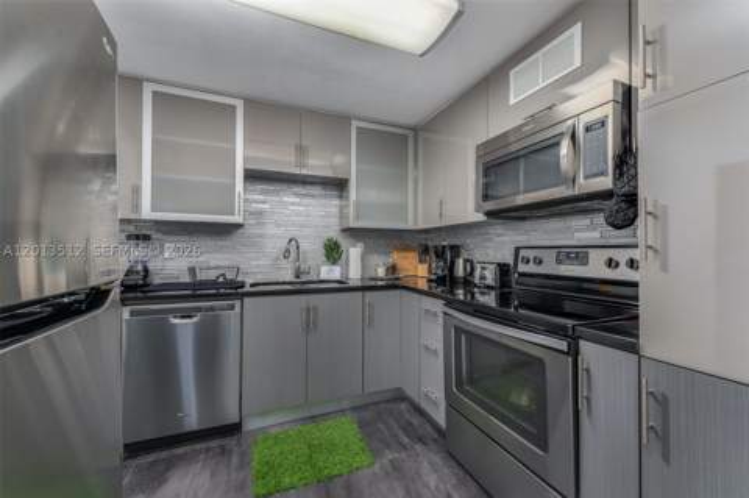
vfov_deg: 81.1
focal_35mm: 14
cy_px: 249
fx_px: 291
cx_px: 374
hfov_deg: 104.3
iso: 400
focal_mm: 14
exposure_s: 1/200
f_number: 8
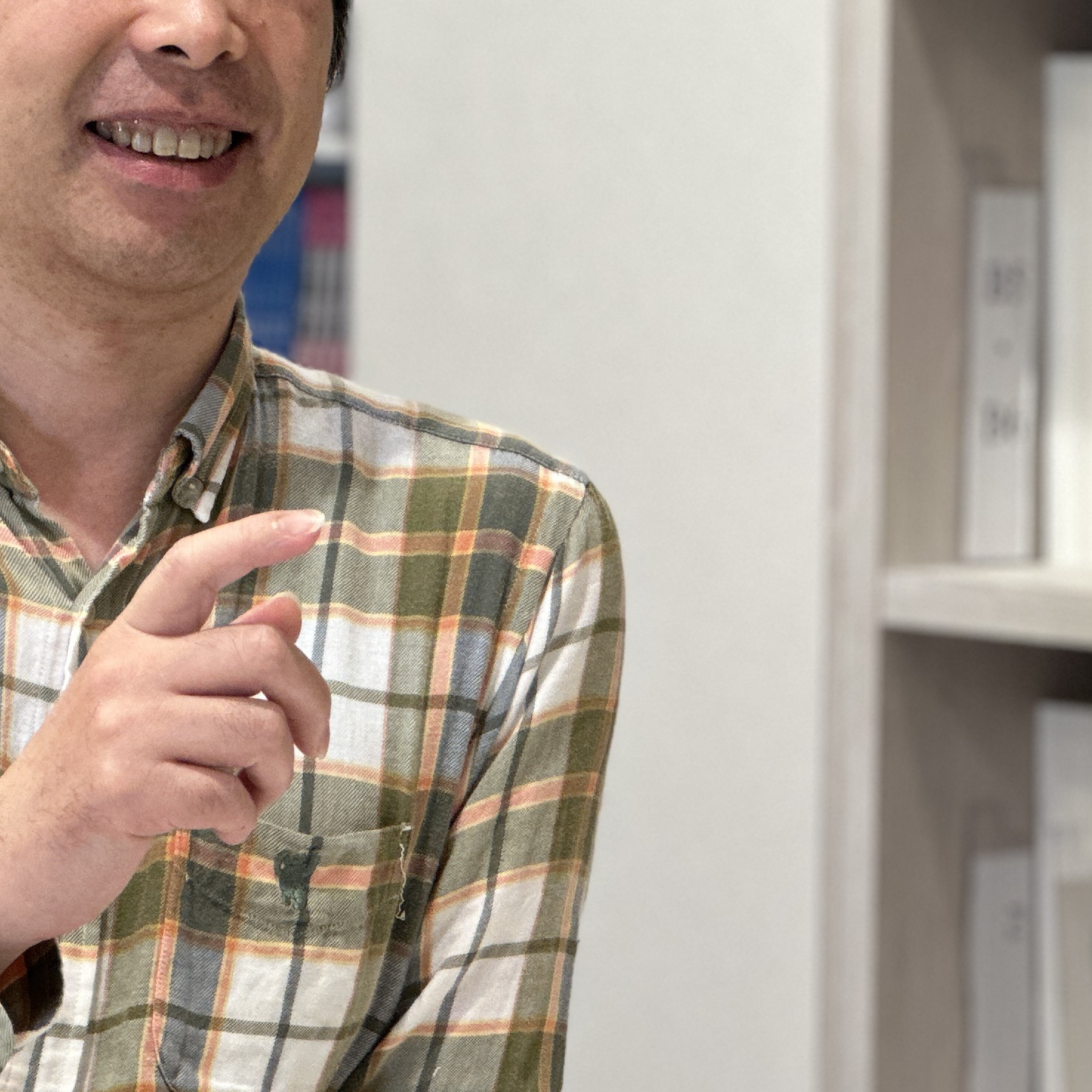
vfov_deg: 9.4
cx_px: 324
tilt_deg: -1.5
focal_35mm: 186
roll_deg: -1.1
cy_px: 387
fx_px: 6638
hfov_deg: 9.4
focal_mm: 9
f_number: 2.8
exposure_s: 1/33
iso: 160
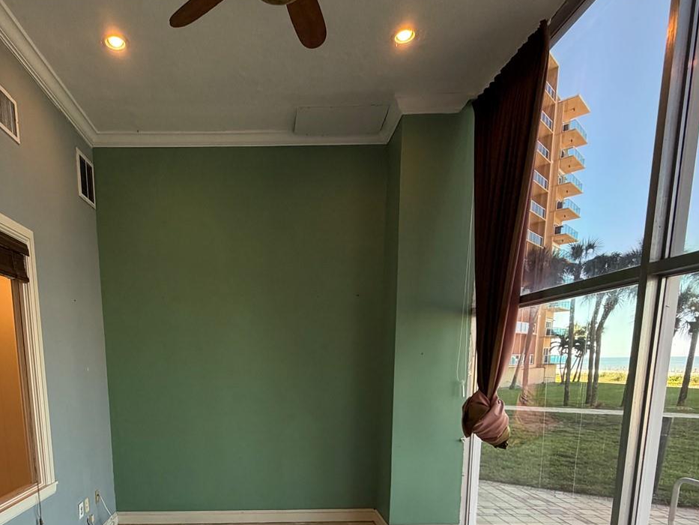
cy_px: 442
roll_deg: +1.0
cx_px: 263
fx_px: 485
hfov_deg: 70.5
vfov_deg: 52.0
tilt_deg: -10.4
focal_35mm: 24
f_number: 2.2
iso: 160
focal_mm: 2.22
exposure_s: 1/120
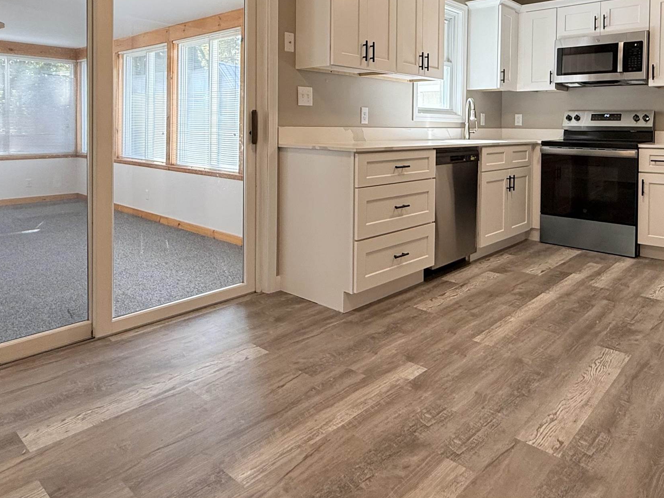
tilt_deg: -1.5
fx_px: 499
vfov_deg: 51.3
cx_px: 363
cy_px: 136
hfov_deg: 67.2
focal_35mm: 26
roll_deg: -0.8
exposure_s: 1/120
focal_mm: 2.22
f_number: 2.2
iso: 125
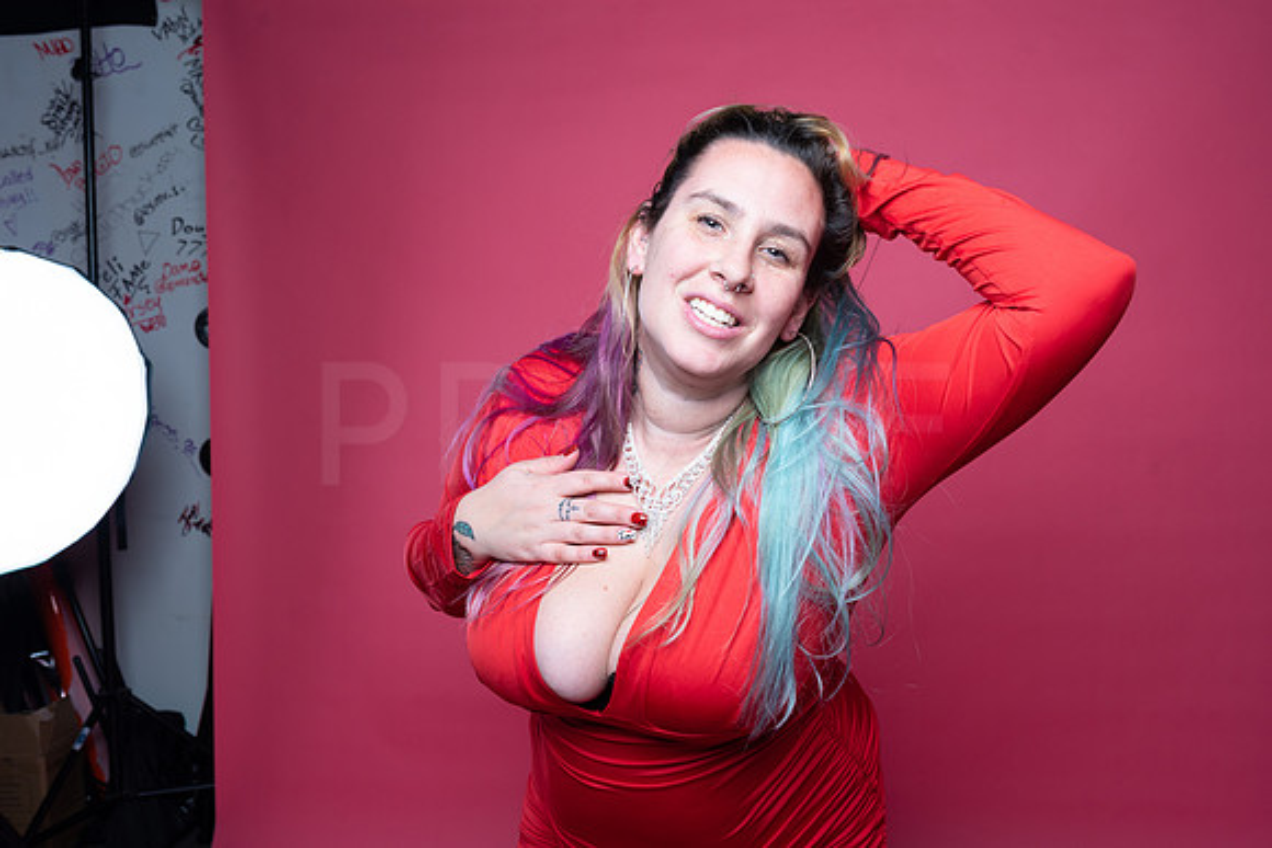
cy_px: 424
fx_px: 1237
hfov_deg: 54.4
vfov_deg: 37.9
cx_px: 636
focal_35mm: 35
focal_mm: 35
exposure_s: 1/160
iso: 100
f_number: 8
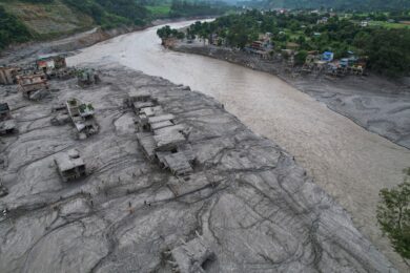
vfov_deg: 57.2
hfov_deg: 78.6
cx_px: 205
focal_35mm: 22
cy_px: 136
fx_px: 251
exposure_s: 1/640
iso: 100
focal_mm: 8.4
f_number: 2.8
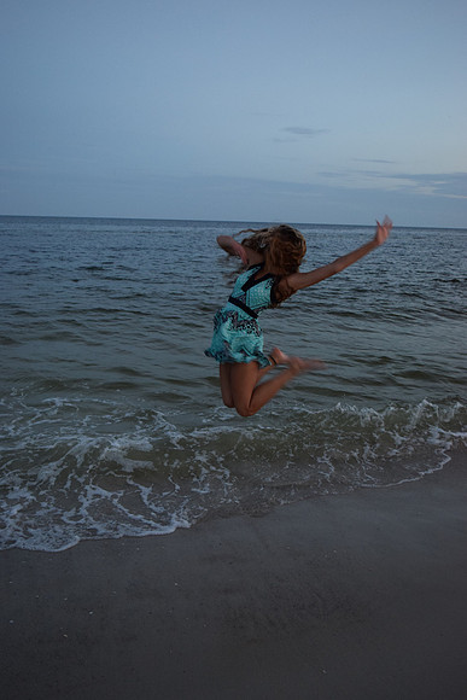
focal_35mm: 30
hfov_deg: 43.6
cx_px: 234
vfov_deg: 61.9
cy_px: 350
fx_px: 583
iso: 1400
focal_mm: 20
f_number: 3.8
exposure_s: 1/60
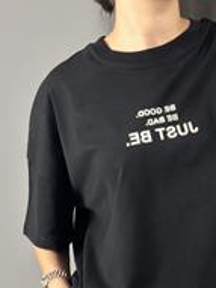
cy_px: 295
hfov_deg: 14.2
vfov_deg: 18.4
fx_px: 866
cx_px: 166
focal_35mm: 104
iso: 200
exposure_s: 1/100
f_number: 1.78
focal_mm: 6.86
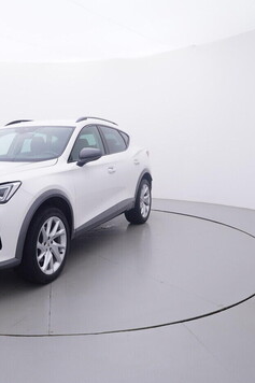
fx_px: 370
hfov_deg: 36.8
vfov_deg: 54.8
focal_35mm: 35
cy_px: 188
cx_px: 52
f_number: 5
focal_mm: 15
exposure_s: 1/80
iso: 200
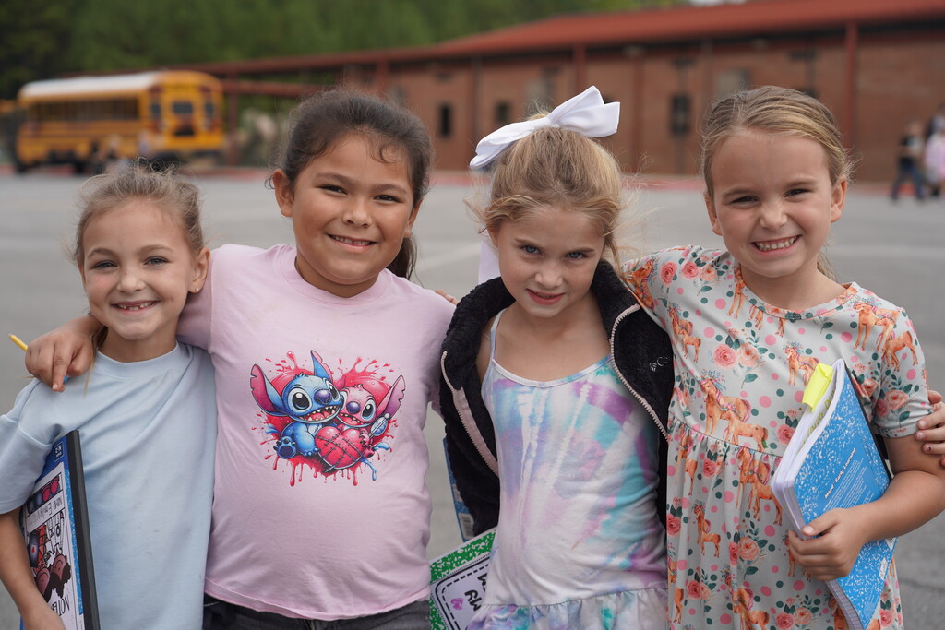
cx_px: 472
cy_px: 315
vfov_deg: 19.7
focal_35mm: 69
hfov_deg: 29.2
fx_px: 1811
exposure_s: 1/400
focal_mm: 69
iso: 100
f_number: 4.5
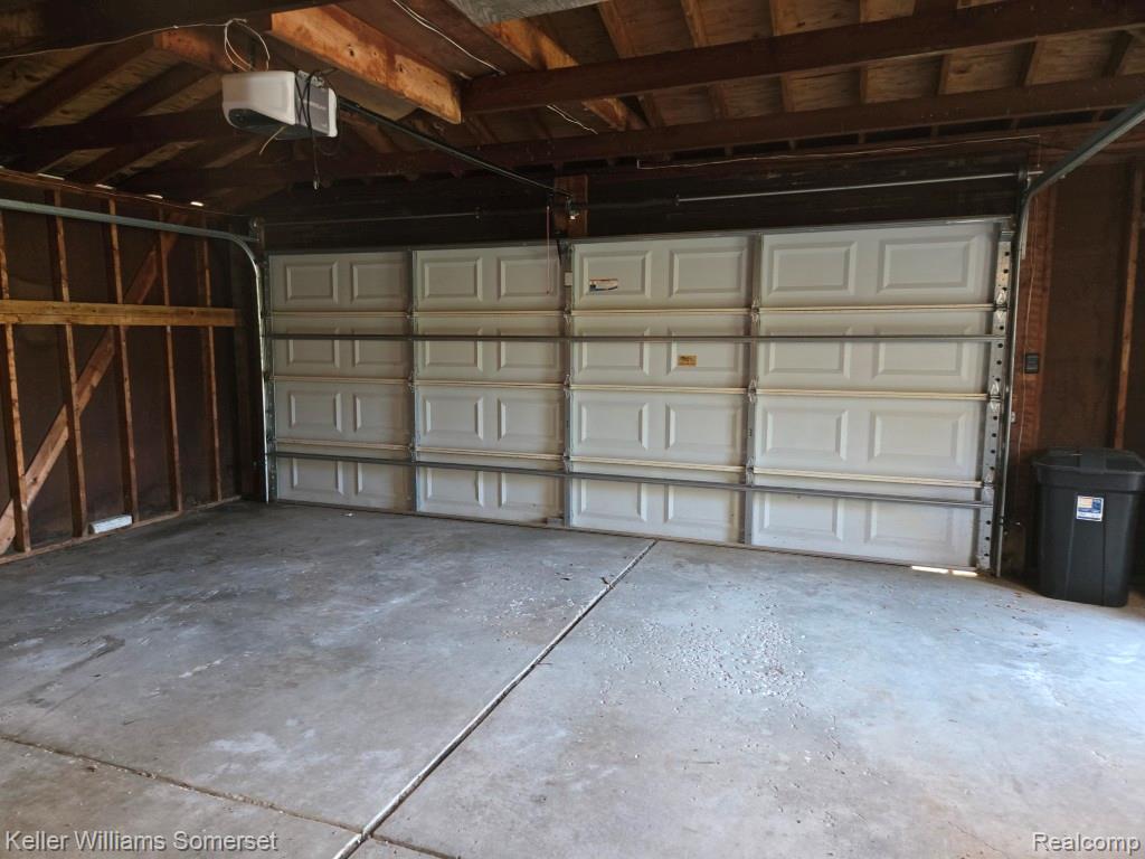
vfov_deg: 58.9
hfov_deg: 73.9
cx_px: 572
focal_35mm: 23
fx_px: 761
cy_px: 430
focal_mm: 5.4
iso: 640
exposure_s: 1/60
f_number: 1.8
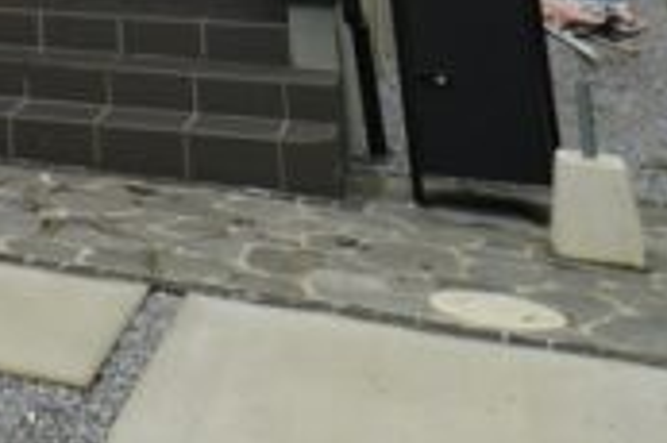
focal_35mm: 89
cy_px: -664
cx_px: -594
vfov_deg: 12.0
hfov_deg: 17.6
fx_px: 1647
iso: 100
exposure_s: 1/100
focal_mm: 10
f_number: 6.3
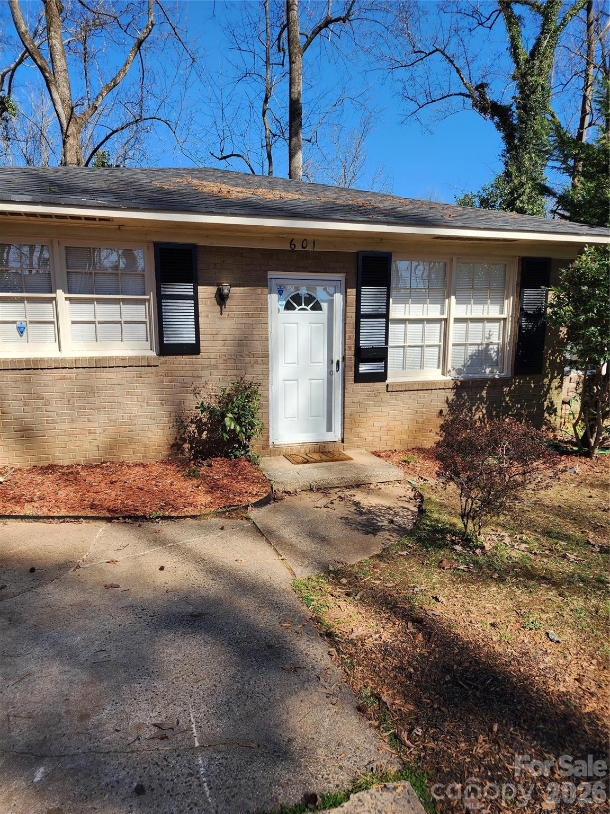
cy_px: 407
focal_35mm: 23
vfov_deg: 73.9
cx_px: 305
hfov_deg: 58.9
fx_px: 540
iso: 12
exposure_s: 1/746
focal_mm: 6.4
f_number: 1.8
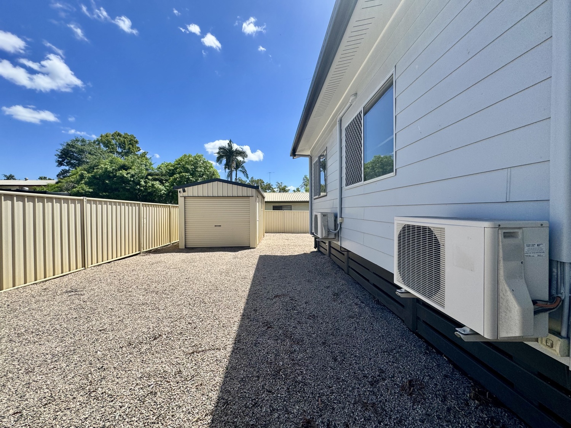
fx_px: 231
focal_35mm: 14
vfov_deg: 85.7
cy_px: 214
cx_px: 286
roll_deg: +1.7
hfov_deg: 102.1
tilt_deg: -1.0
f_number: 2.2
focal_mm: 2.22
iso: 50
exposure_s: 1/1832
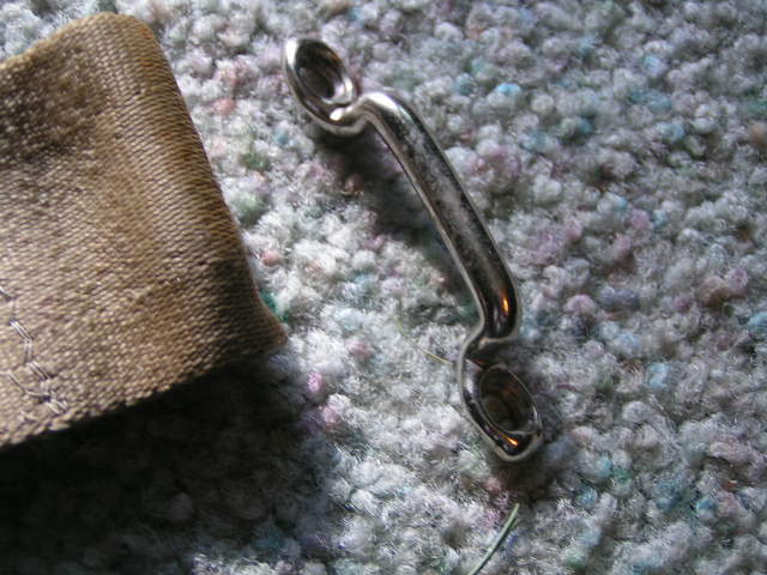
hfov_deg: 30.7
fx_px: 1396
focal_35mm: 63
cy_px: 288
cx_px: 384
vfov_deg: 23.3
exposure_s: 1/60
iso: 64
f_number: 3.2
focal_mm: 9.7
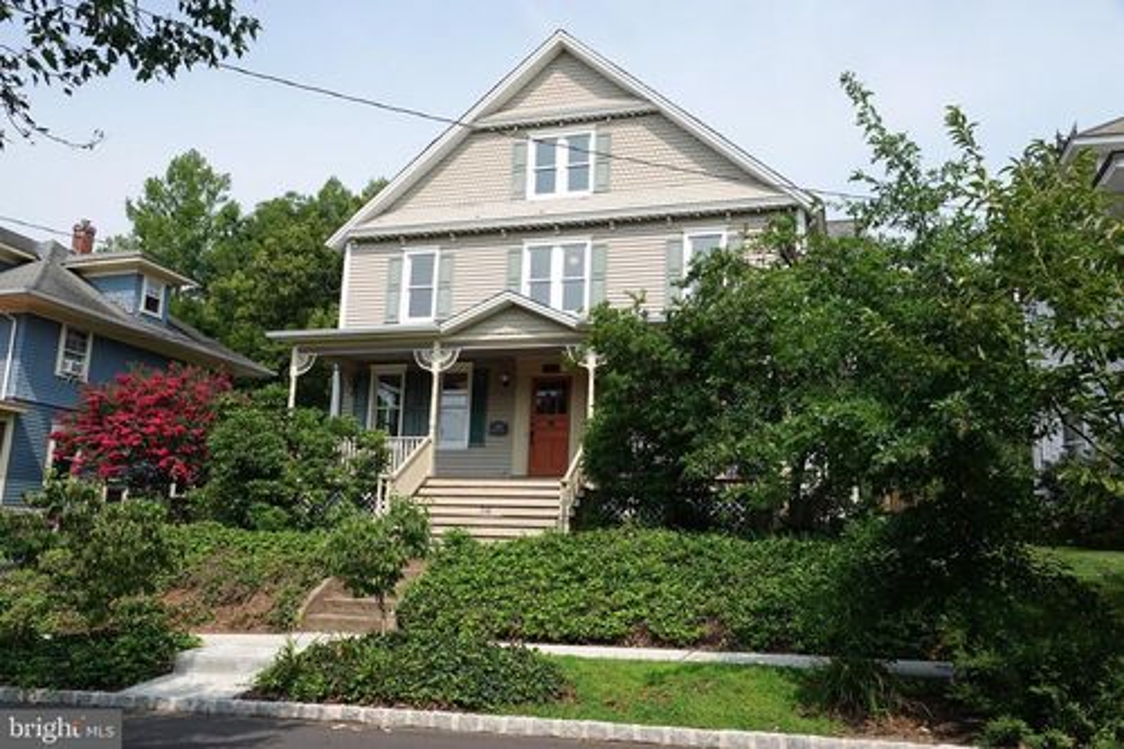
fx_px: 874
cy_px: 374
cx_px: 562
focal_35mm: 28
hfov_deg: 65.5
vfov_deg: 46.4
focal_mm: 10.38
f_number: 4
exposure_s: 1/640
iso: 100
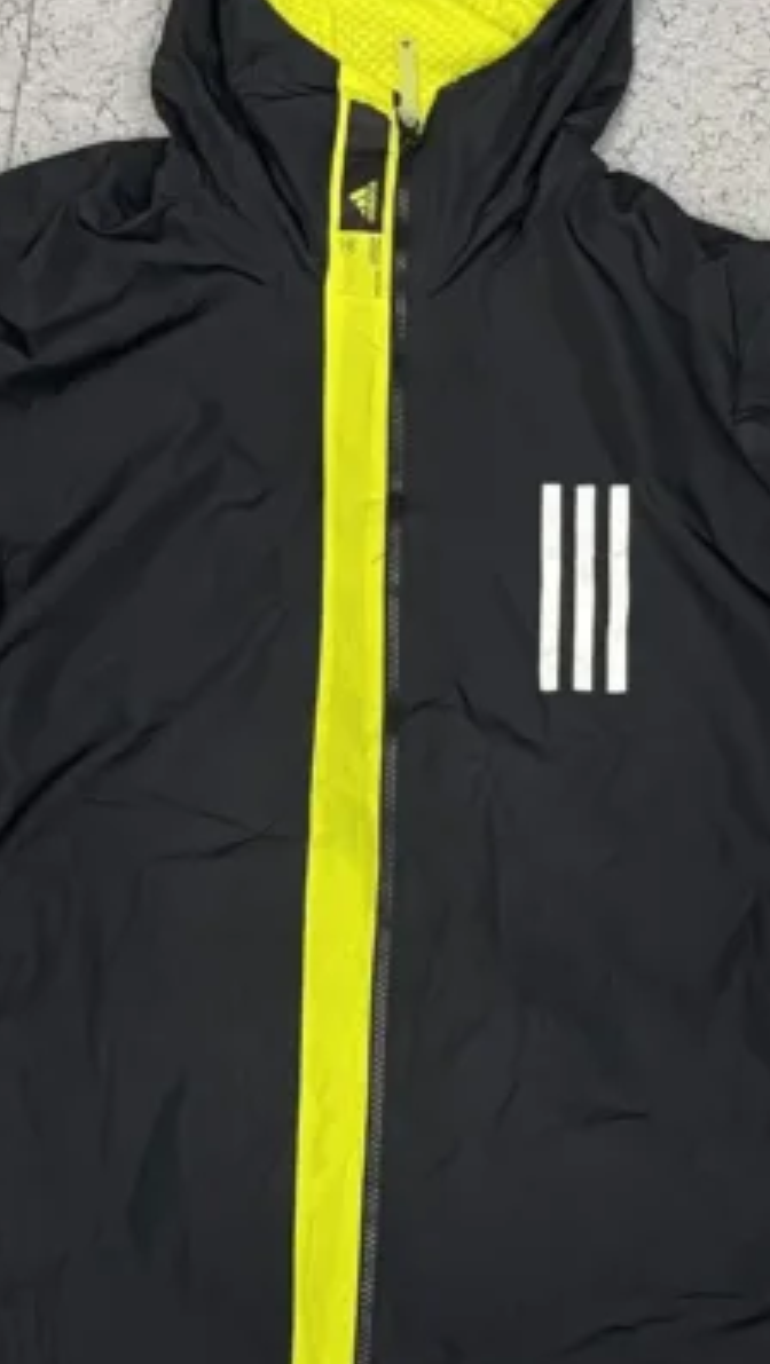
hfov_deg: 31.2
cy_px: 596
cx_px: 358
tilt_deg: -83.6
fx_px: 1376
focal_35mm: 38
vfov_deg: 52.6
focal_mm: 4.2
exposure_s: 1/50
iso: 250
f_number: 1.6
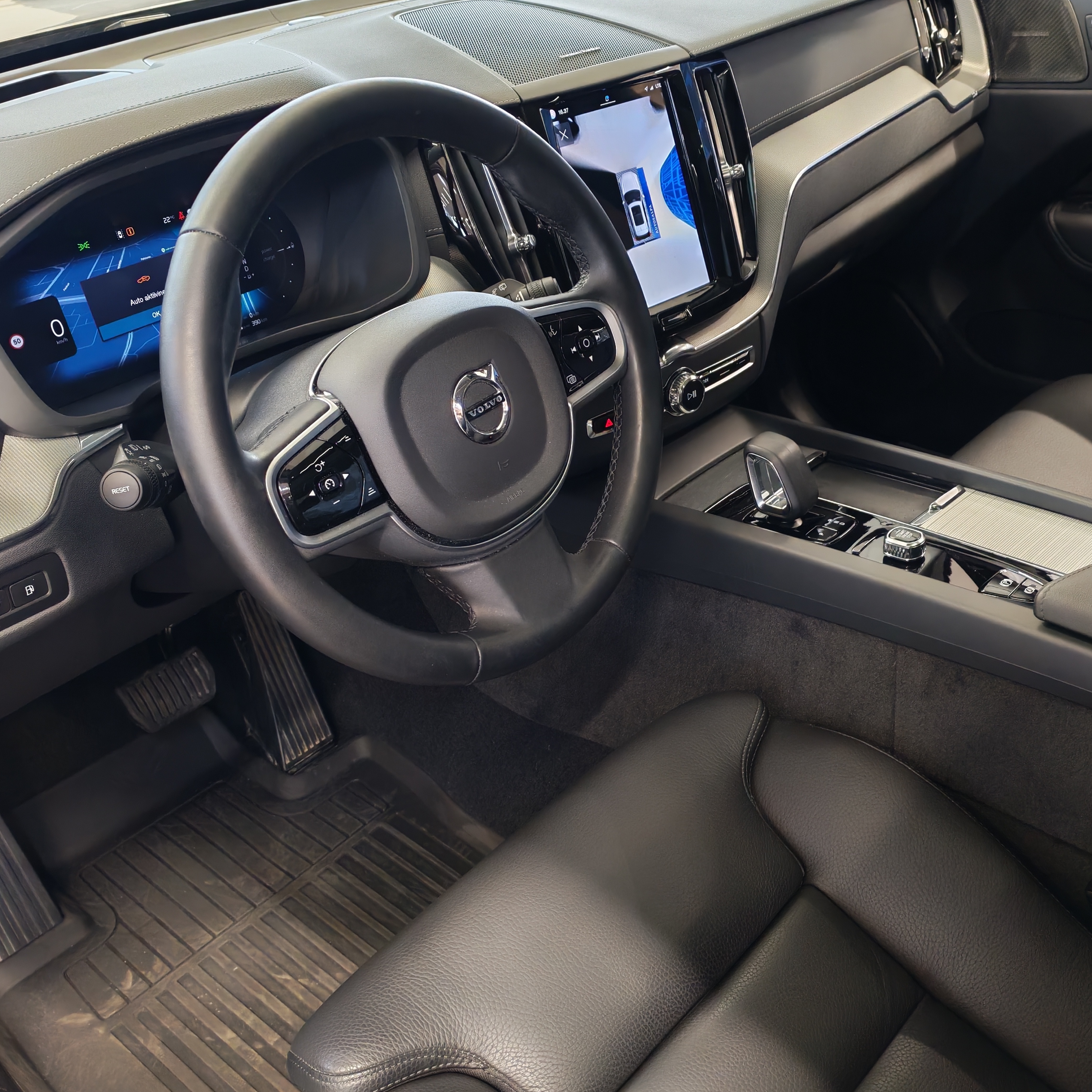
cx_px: 581
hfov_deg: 43.8
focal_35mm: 38
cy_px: 547
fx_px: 1356
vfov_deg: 43.9
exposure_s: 1/50
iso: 1000
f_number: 1.9
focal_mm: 6.12
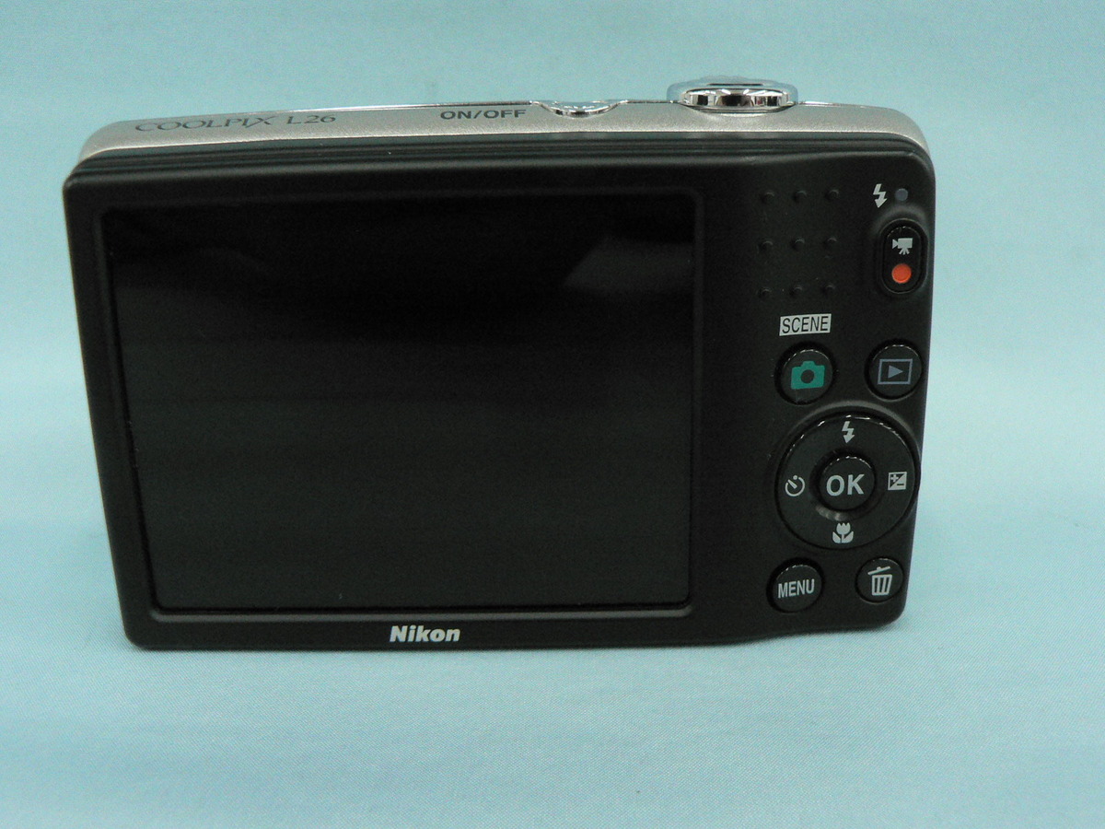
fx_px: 1149
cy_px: 414
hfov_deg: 51.4
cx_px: 552
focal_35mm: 36
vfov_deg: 39.7
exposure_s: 1/80
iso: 400
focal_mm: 6
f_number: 4.5
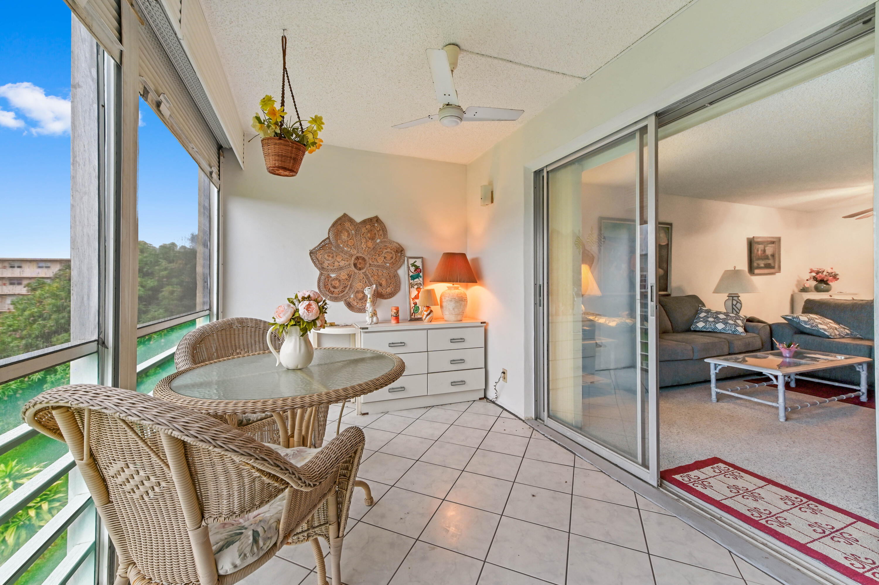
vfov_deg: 81.1
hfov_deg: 104.3
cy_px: 292
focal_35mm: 14
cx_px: 440
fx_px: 342
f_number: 9
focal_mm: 14
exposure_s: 1/13
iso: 400
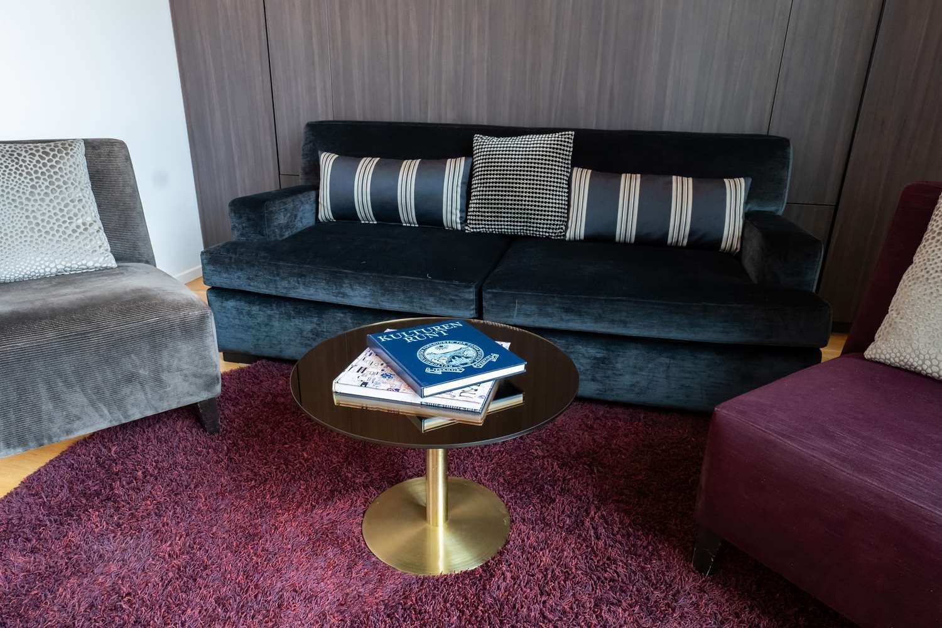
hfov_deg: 78.6
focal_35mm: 22
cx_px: 471
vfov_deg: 57.2
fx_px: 576
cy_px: 314
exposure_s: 1/25
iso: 6400
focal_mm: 22
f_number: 8
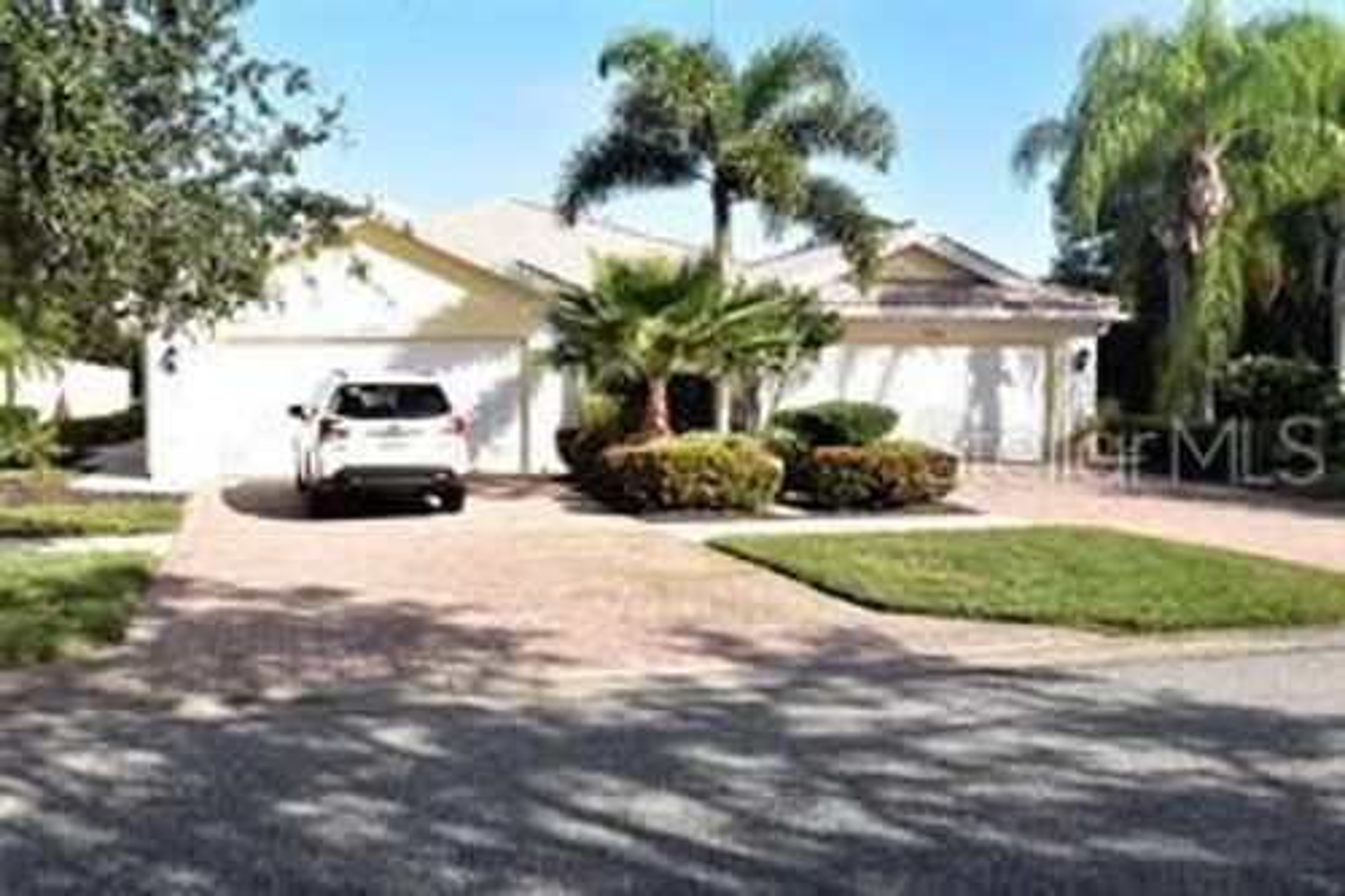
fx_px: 1344
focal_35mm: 36
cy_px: 448
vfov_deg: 36.8
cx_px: 672
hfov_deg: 53.1
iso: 320
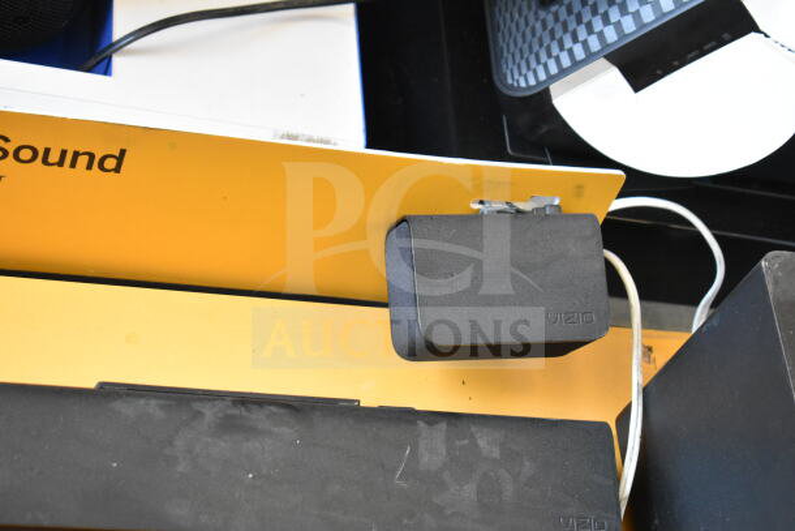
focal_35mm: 82
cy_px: 266
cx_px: 398
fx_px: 1822
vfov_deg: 16.6
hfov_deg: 24.6
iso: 3600
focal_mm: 55
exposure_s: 1/100
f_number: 5.6
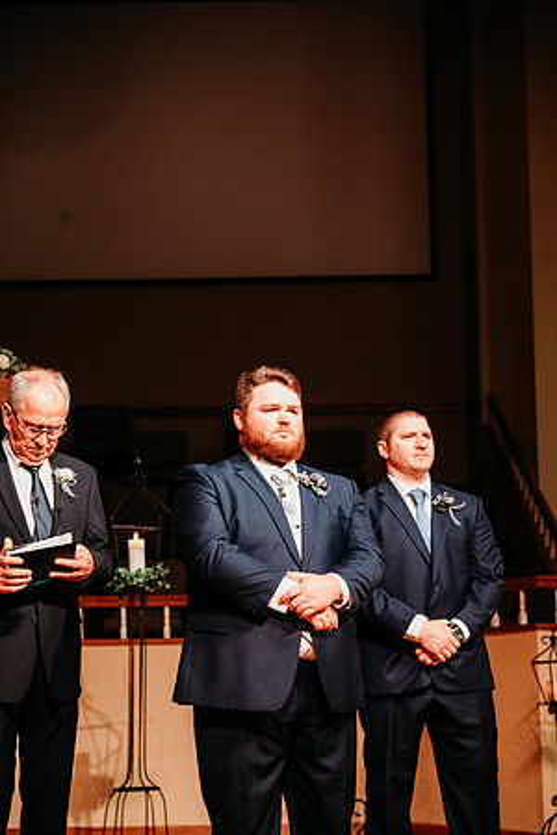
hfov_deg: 16.7
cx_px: 278
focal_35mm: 82
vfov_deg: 24.8
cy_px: 418
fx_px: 1903
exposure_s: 1/125
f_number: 4.5
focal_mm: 82
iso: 5000
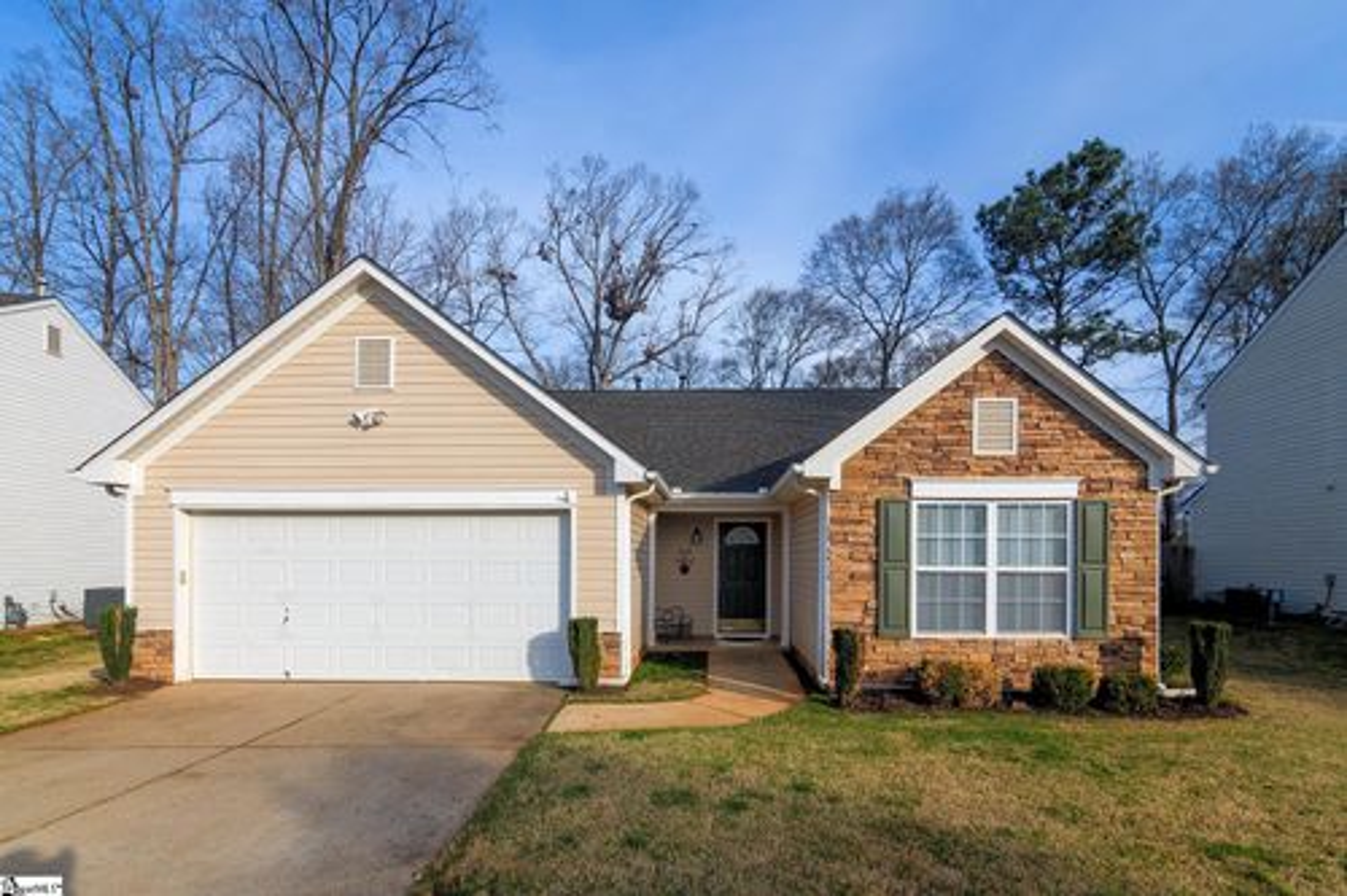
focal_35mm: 16
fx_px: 598
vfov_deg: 73.7
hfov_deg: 96.8
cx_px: 674
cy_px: 448
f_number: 7.1
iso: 200
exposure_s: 1/500
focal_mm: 11
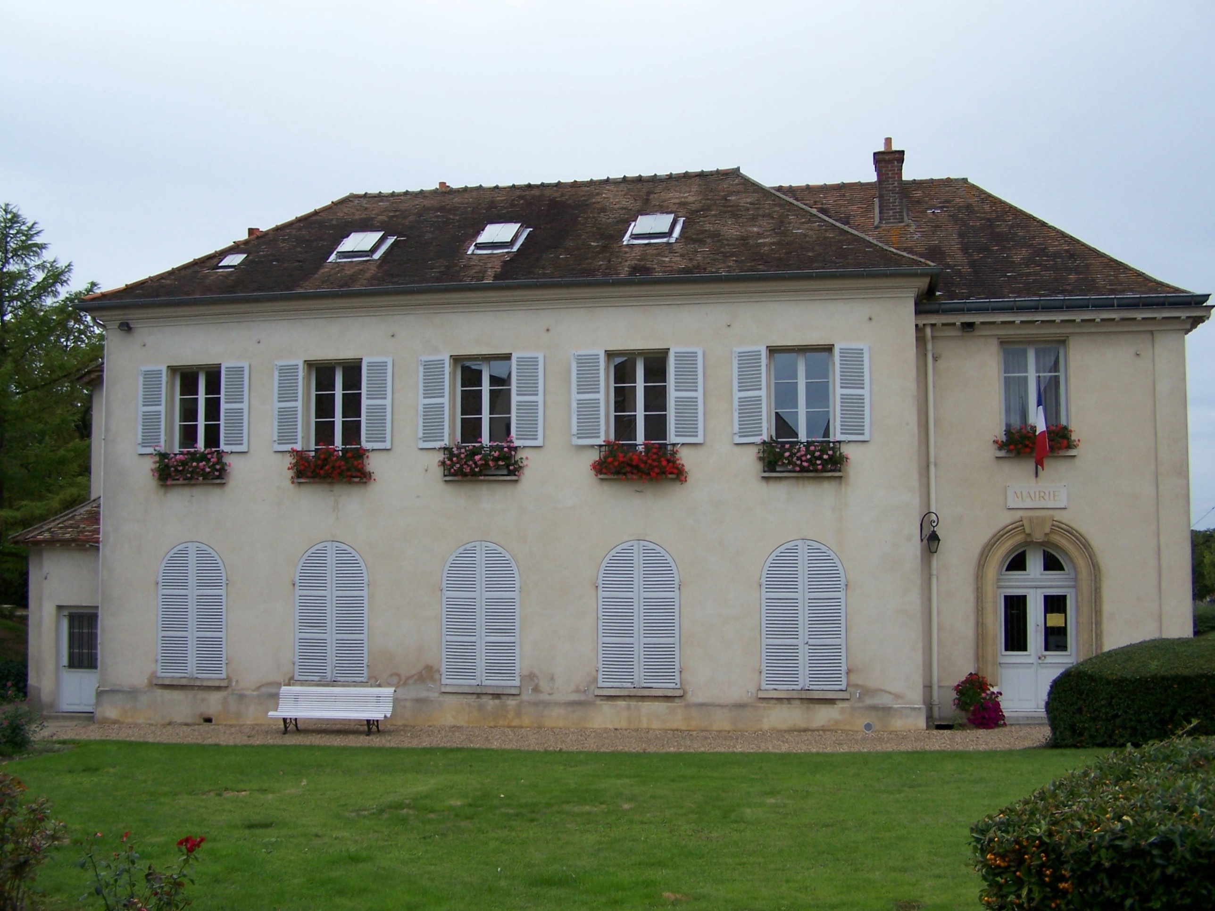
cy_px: 456
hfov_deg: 49.0
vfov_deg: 37.7
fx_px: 1334
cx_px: 608
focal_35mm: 38
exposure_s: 1/750
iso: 80
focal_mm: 6.3
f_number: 2.8
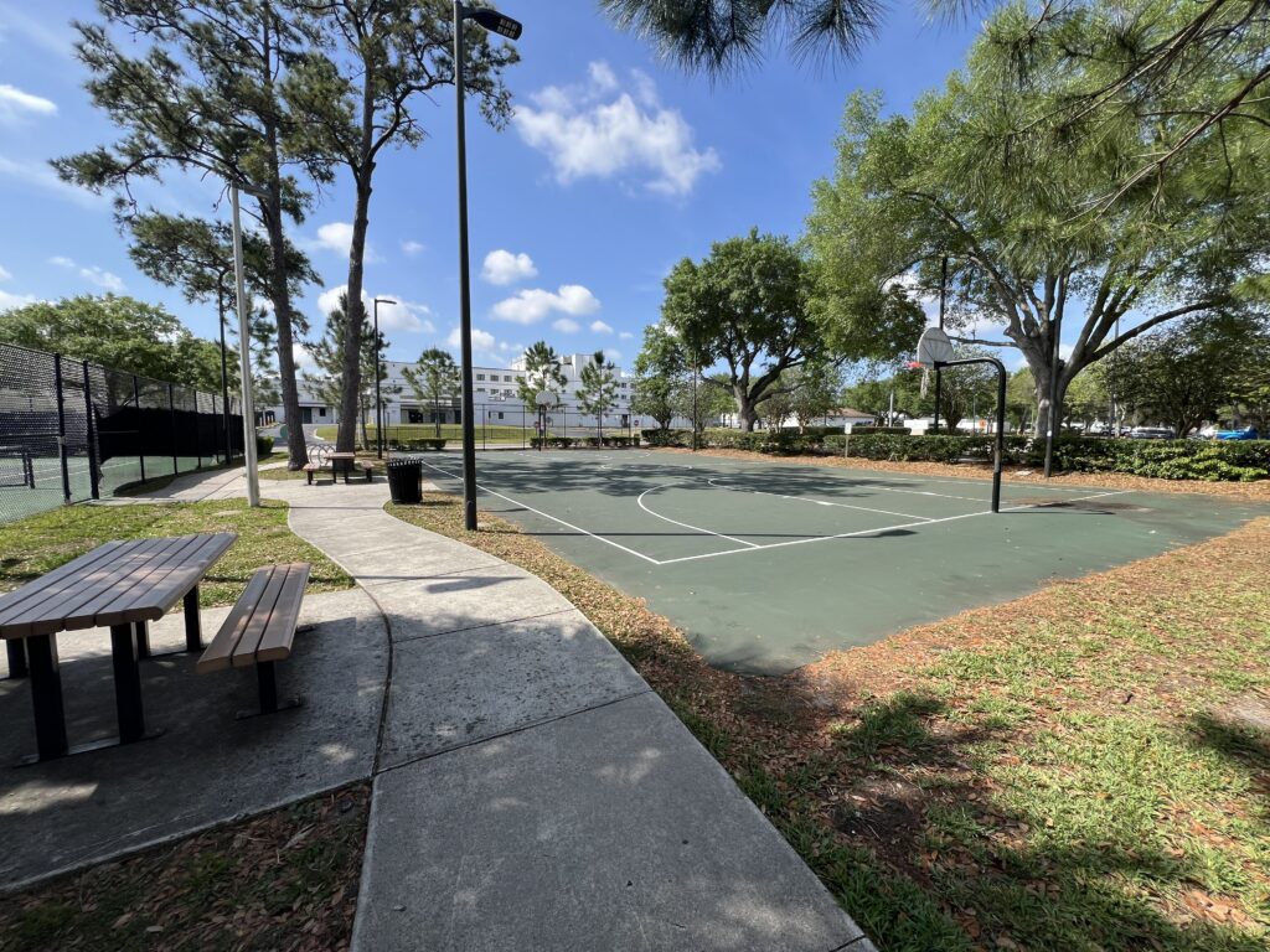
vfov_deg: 89.9
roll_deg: -0.9
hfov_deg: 106.2
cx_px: 635
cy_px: 476
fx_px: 477
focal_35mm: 13
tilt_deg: -5.0
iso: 32
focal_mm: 1.57
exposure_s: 1/1410
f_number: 1.8
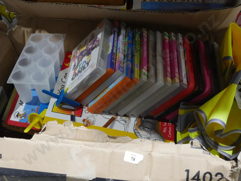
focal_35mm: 60
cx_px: 120
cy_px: 90
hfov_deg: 32.2
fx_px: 418
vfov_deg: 24.4
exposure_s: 1/60
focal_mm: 30
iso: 1000
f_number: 5.4
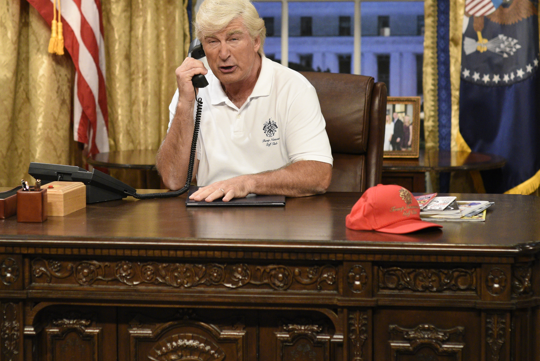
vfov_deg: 9.9
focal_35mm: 138
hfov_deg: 14.9
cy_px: 97
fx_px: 2070
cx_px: 215
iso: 3200
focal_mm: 85
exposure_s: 1/250
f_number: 3.5
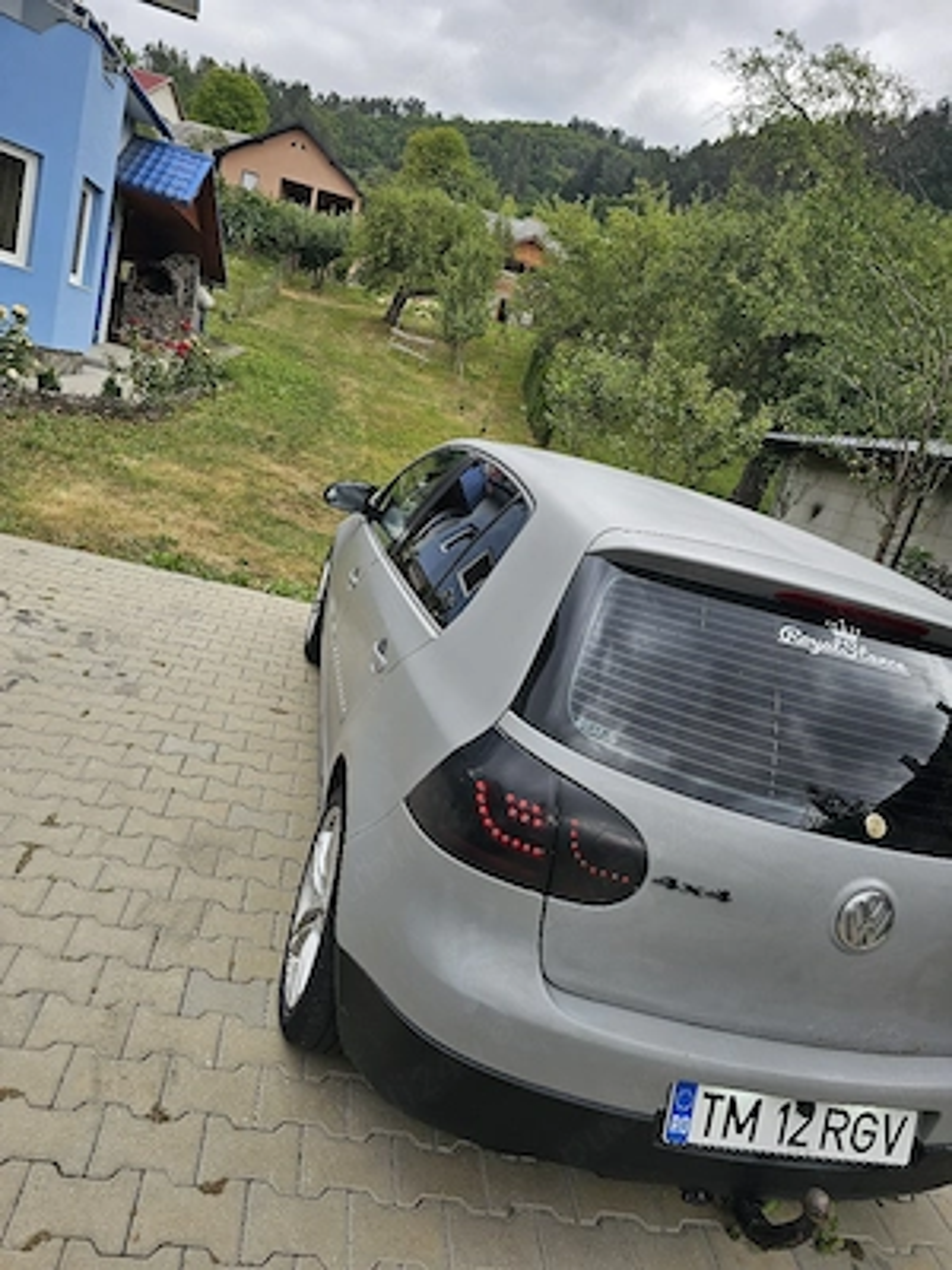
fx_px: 843
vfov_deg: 73.9
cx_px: 476
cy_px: 635
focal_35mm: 23
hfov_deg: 58.9
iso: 10
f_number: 1.7
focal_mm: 6.3
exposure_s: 1/182
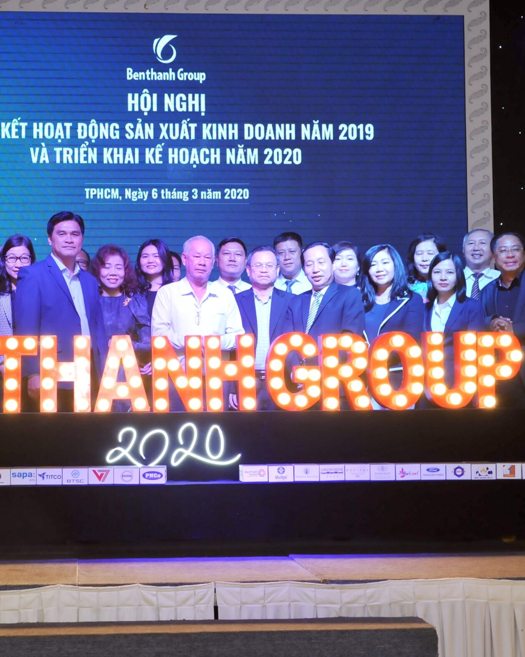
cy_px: 318
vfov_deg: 34.2
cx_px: 164
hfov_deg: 27.4
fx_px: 1068
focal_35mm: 55
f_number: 10
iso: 2000
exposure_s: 1/60
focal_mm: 36
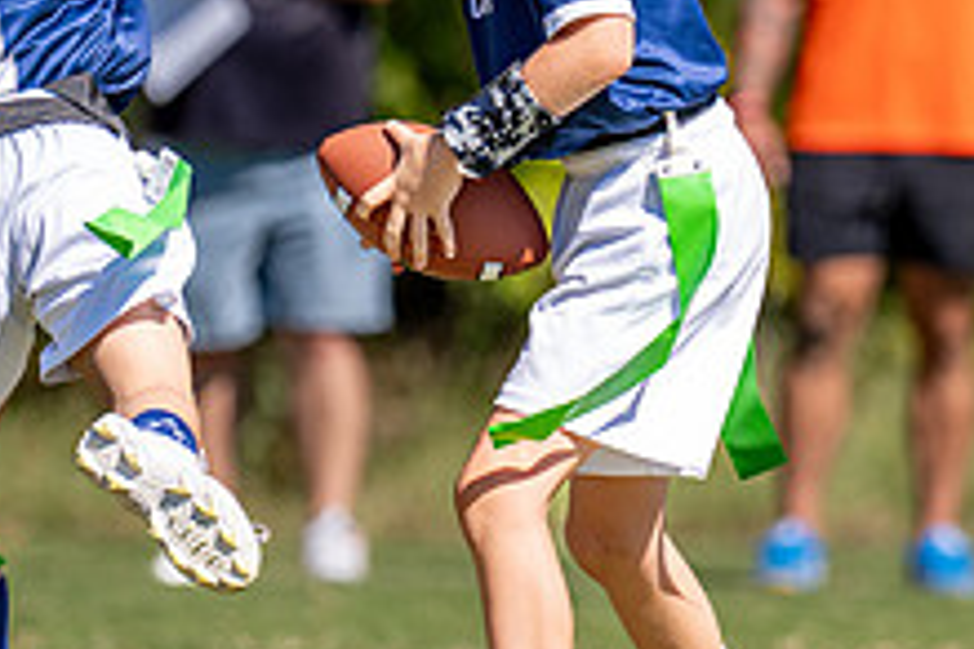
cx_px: 556
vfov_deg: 2.4
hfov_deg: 3.5
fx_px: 15799
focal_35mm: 584
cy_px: 43
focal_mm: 168
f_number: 2.8
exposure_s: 1/2500
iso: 160
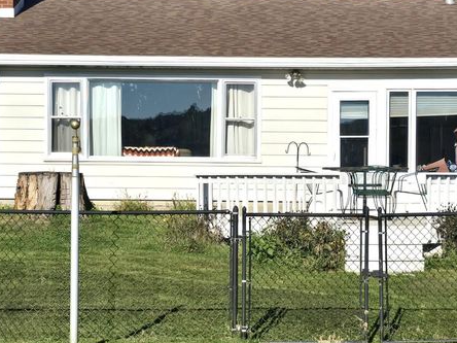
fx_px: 700
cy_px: 219
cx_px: 253
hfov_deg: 36.1
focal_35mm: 53
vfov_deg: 27.4
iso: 12
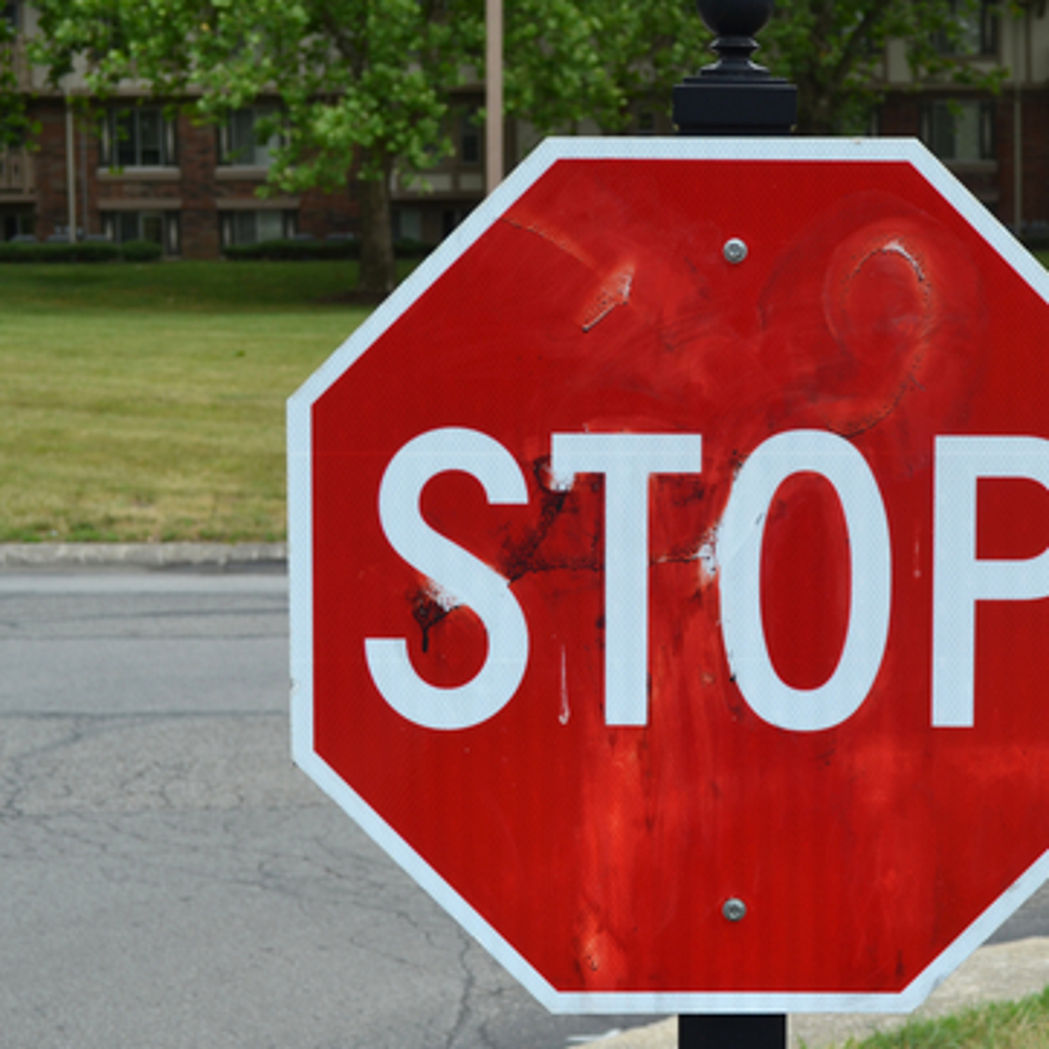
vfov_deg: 22.8
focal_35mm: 76
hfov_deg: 22.6
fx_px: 2606
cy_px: 478
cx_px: 771
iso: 100
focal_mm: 36
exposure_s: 1/250
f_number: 8
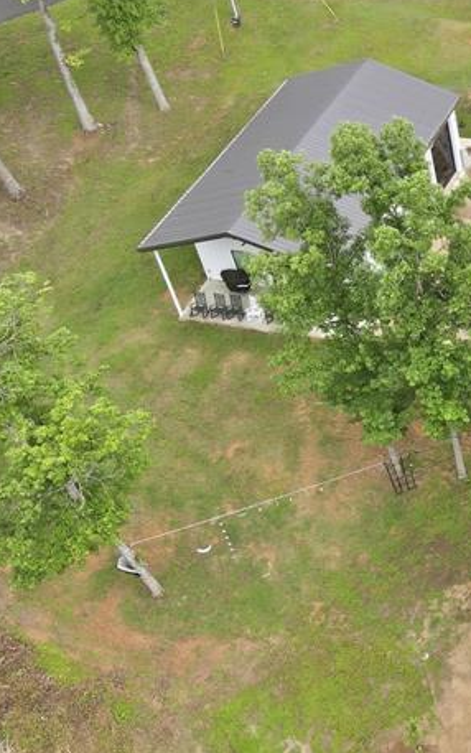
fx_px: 1170
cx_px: 705
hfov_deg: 19.8
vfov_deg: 35.5
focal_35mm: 57
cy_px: 466
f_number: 2.8
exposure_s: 1/160
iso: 100
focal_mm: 4.5
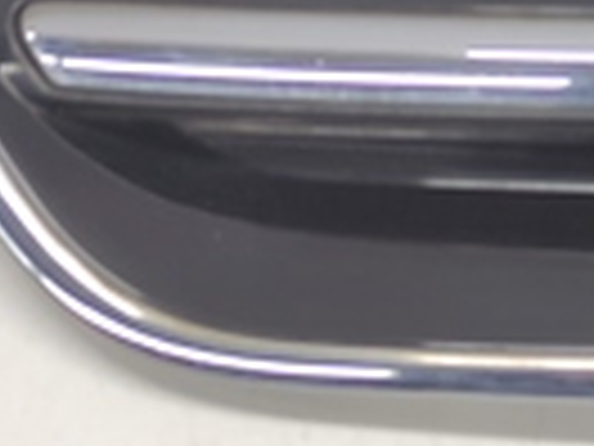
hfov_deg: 15.6
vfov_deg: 11.8
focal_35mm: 121
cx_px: 724
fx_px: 2076
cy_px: -171
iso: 164
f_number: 1.89
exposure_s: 1/100
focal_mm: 5.43
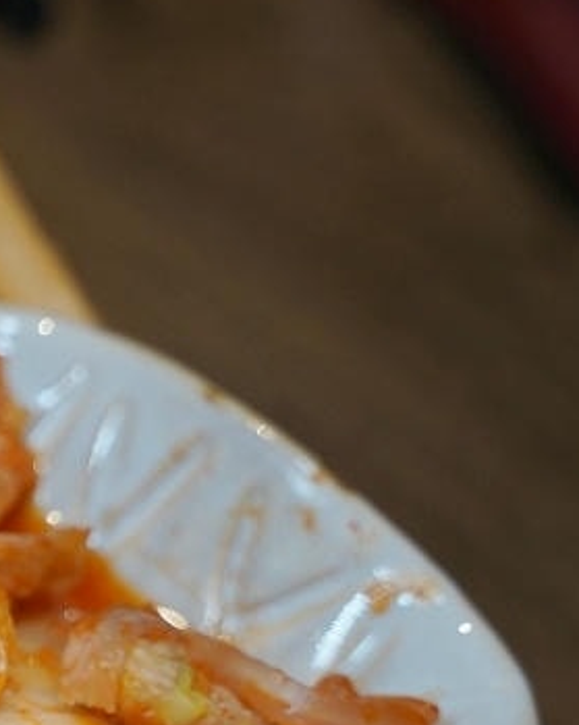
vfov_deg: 12.1
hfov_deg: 9.1
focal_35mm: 158
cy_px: 669
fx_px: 3386
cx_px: -623
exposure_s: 1/60
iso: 160
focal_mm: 49
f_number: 4
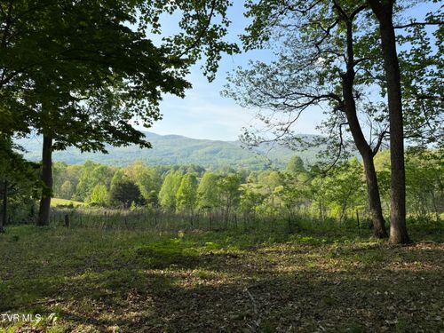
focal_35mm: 24
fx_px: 308
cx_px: 222
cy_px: 166
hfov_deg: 71.6
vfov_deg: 56.8
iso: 80
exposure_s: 1/2703
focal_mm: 6.76
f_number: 1.78
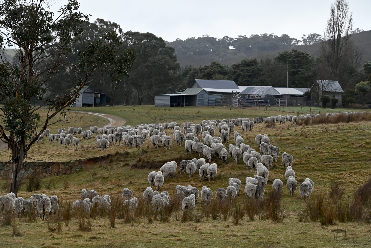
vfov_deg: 7.6
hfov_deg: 11.4
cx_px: 186
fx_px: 1856
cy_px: 124
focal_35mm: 180
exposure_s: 1/800
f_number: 9
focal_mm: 180
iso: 1600
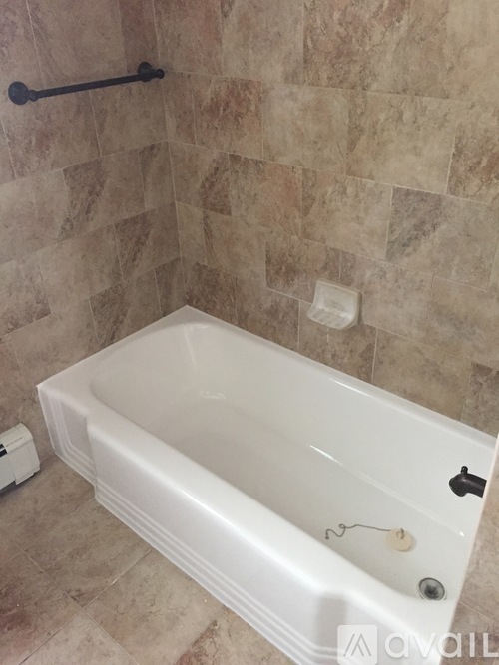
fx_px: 558
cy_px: 332
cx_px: 250
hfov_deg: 48.2
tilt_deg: -31.9
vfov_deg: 61.7
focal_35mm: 29
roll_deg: +1.1
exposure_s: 1/30
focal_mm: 4.15
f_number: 2.2
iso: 250
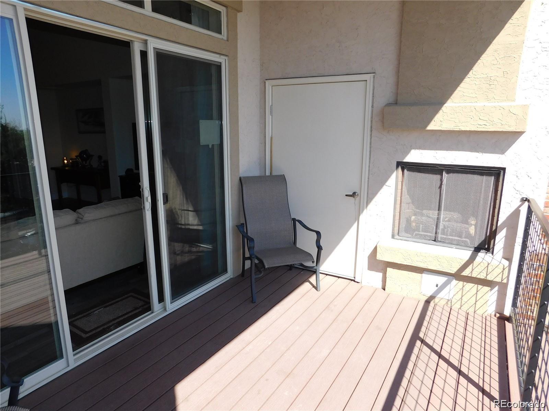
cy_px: 206
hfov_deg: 73.9
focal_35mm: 23
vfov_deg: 58.9
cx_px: 274
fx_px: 365
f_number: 3
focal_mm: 4
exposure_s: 1/640
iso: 125
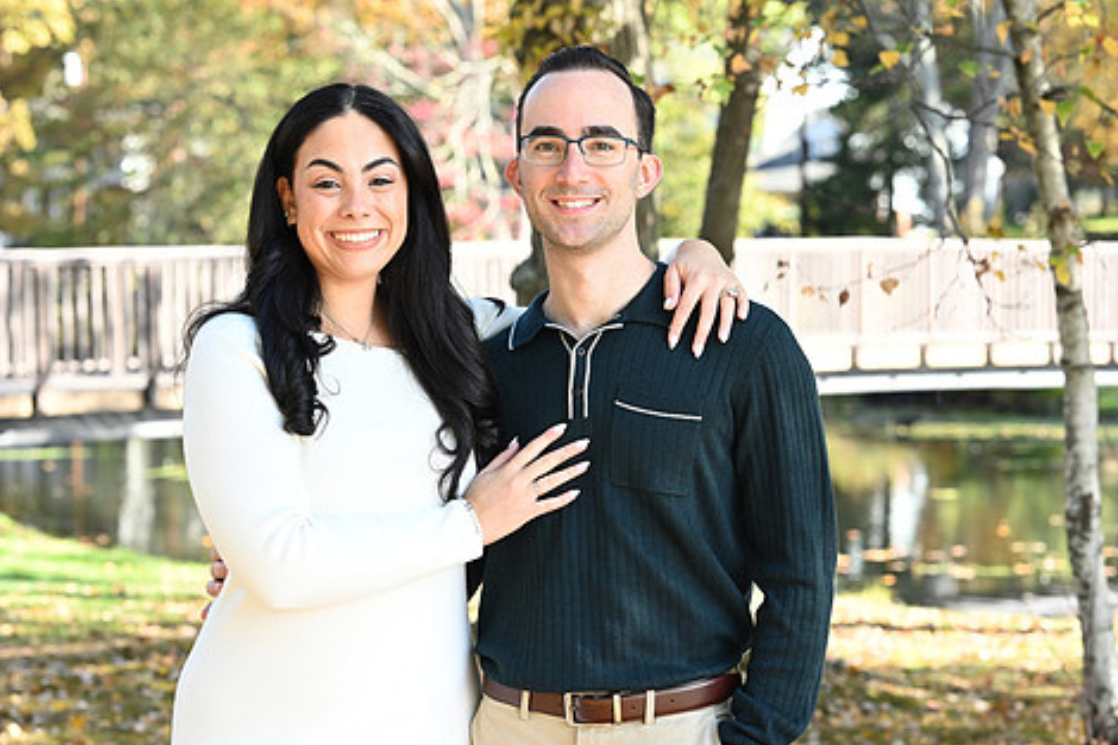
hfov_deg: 19.4
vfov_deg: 13.0
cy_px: 377
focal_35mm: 105
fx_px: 3260
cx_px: 466
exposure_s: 1/160
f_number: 5.6
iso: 320
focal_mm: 85
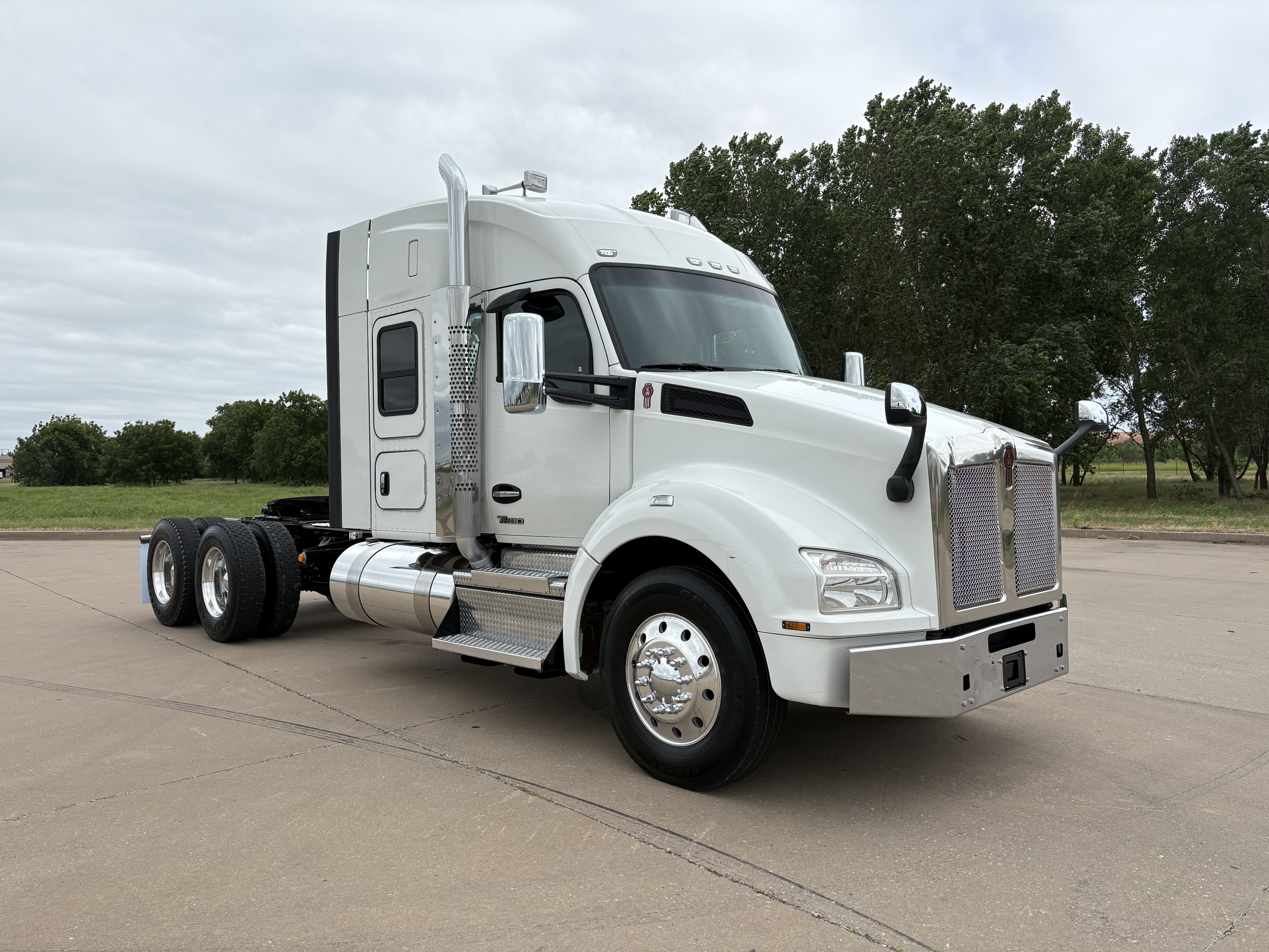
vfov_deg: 53.1
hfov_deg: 67.3
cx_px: 634
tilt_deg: -0.5
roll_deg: +2.7
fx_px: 953
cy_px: 476
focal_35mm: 26
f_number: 1.6
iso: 50
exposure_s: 1/3623
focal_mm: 5.96
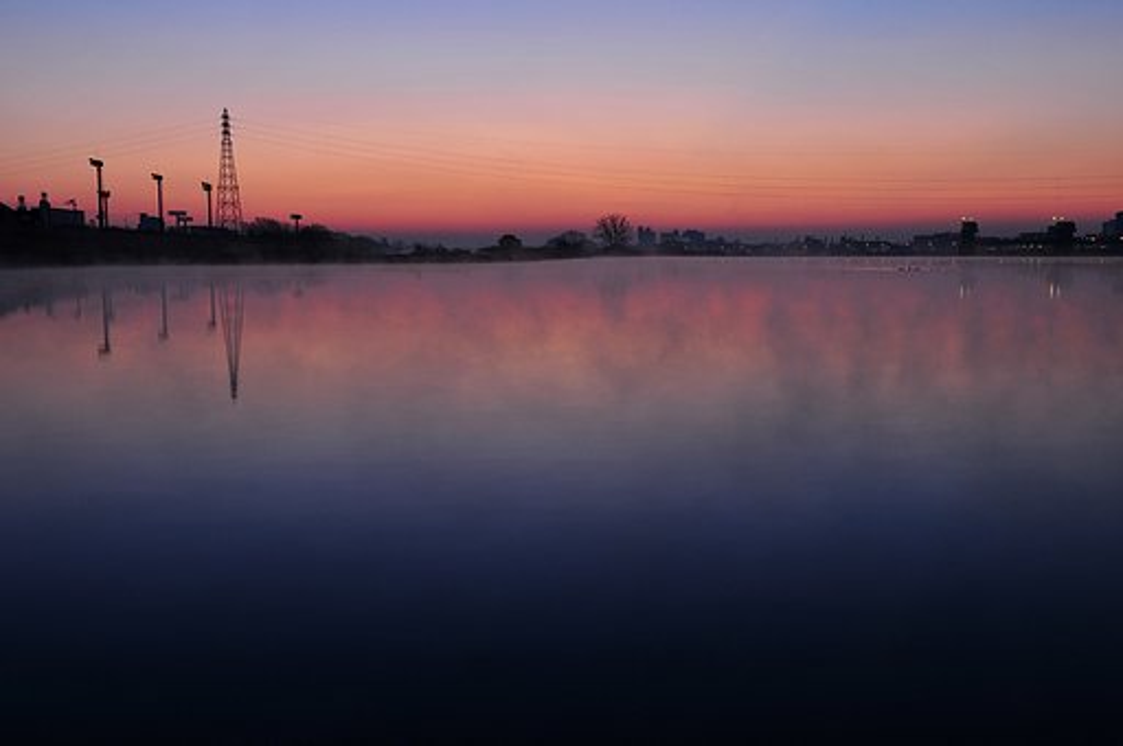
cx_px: 562
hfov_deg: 49.6
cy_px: 373
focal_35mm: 39
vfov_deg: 34.1
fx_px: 1215
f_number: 8
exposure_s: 1/4
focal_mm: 26
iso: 200
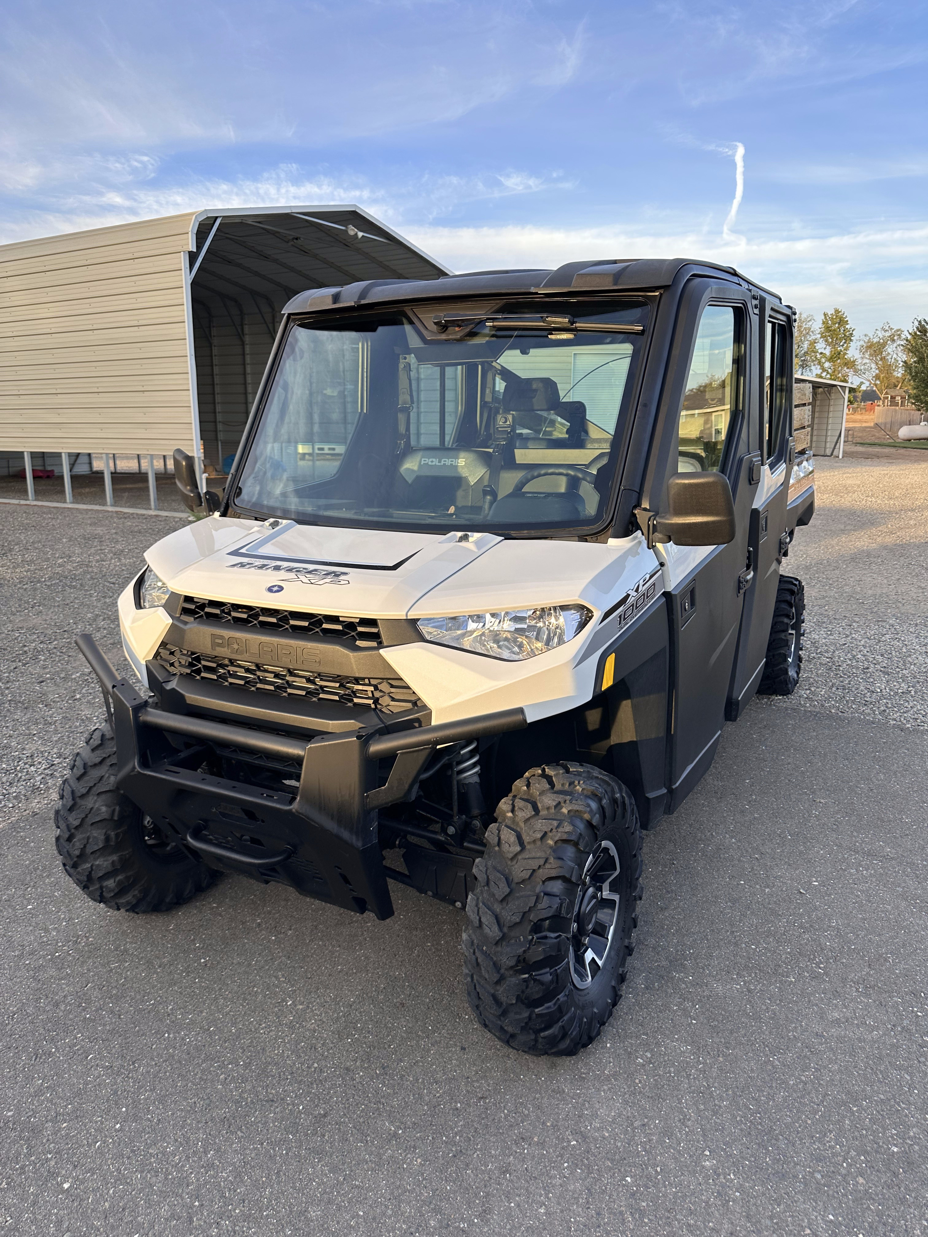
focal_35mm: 24
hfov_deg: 56.8
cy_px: 618
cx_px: 464
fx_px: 858
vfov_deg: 71.6
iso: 80
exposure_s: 1/462
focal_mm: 6.86
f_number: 1.78
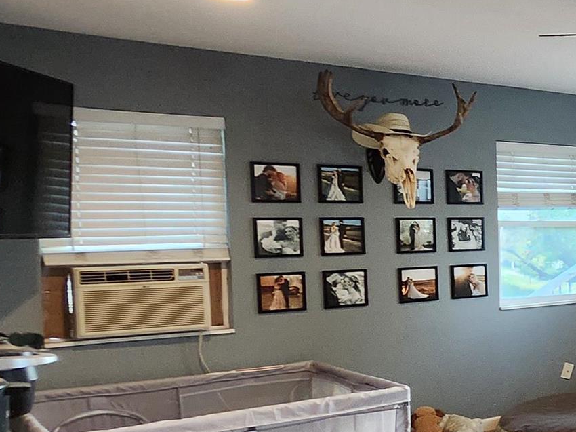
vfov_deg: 30.8
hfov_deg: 26.0
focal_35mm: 47
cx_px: 916
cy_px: 263
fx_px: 782
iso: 320
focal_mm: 1.74
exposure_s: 1/60
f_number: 2.2
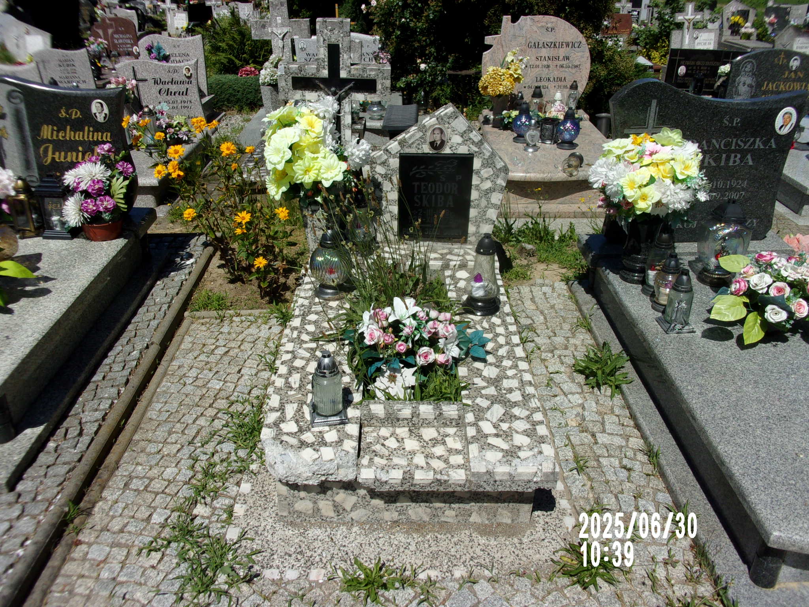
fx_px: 654
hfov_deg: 63.4
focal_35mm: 28
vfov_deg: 49.7
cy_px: 304
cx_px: 404
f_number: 10.8
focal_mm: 5.1
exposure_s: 1/200
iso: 80
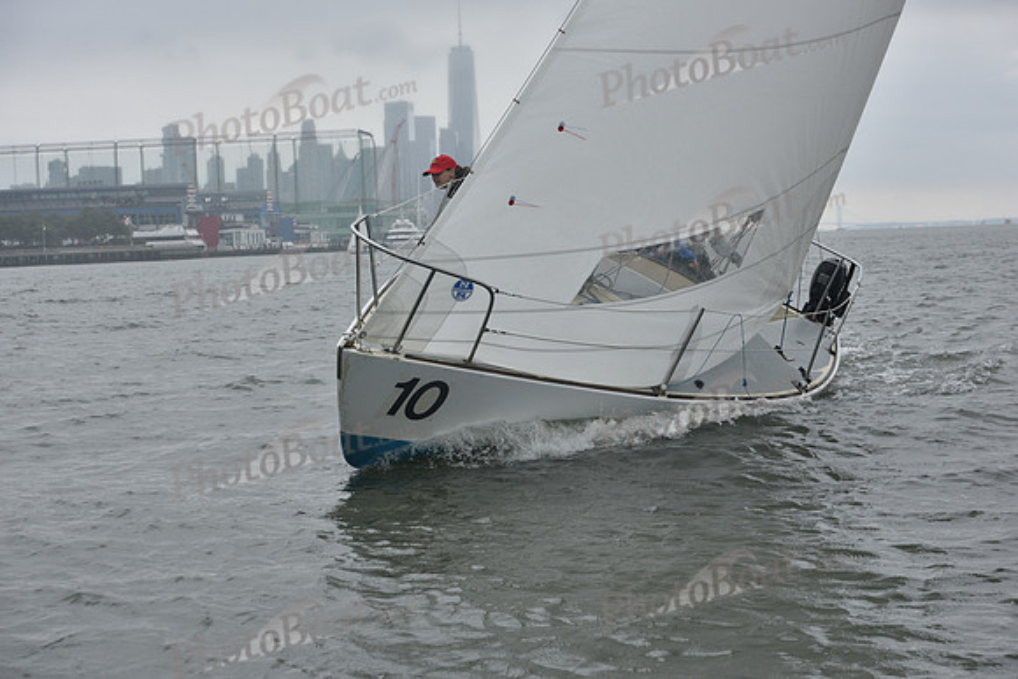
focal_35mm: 70
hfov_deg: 28.8
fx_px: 1980
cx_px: 509
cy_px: 340
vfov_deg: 19.5
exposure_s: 1/800
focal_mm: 70
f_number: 7.1
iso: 400
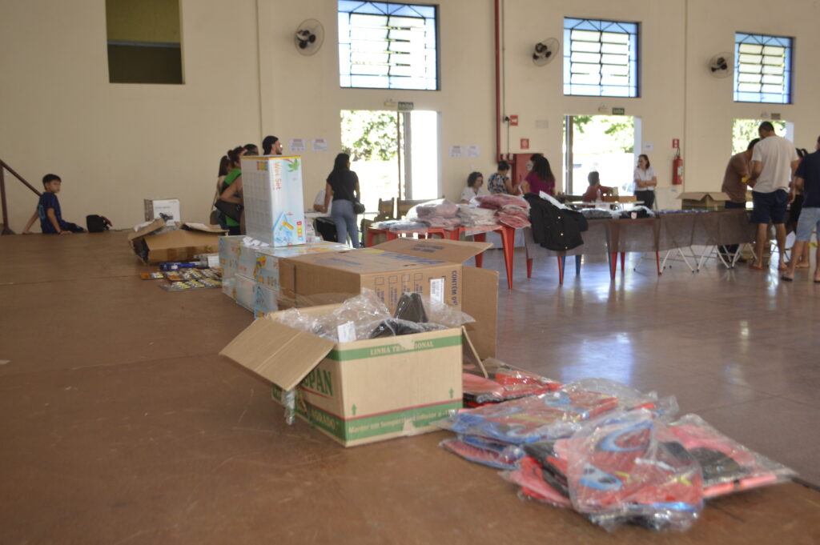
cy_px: 272
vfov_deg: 36.8
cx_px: 410
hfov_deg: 53.2
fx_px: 819
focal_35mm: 36
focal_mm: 24
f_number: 4
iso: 400
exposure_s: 1/80
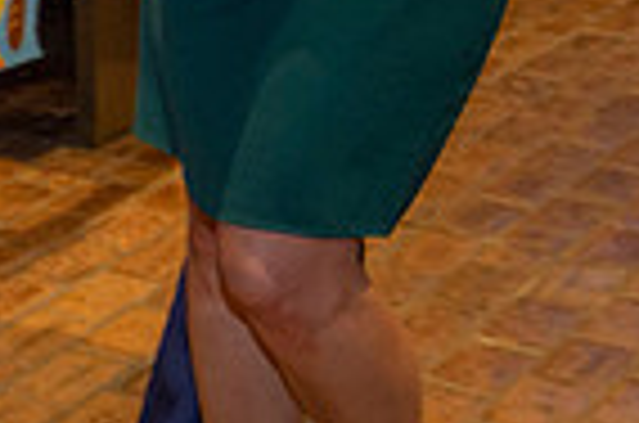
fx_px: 2533
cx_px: -590
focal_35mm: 143
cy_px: 117
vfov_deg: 9.5
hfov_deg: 12.8
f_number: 4.5
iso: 1600
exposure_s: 1/125
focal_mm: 35
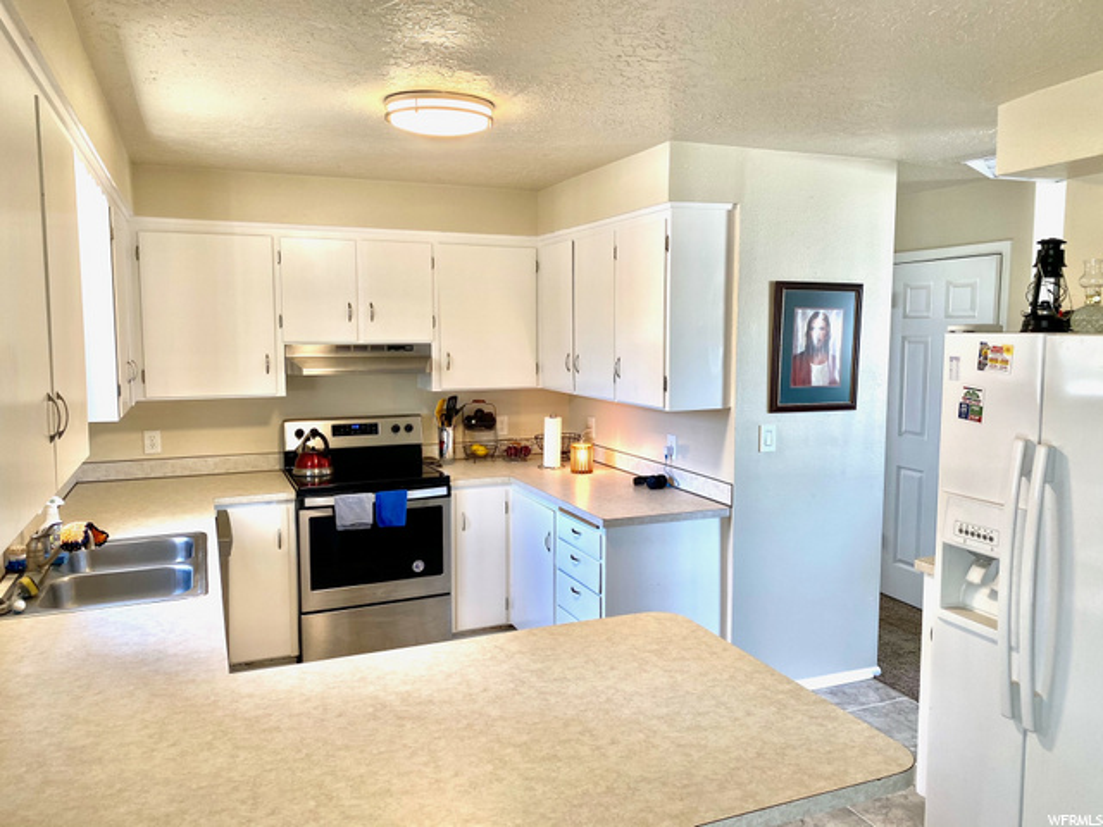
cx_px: 552
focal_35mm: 26
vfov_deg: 53.1
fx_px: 828
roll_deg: -0.2
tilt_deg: -6.5
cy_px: 414
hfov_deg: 67.3
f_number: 1.8
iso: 64
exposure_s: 1/60
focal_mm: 4.25
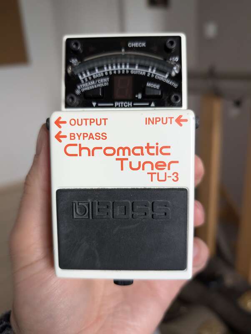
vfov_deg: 71.5
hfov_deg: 57.0
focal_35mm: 24
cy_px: 167
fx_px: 231
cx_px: 126
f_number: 1.68
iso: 925
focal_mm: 6.9
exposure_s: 1/181
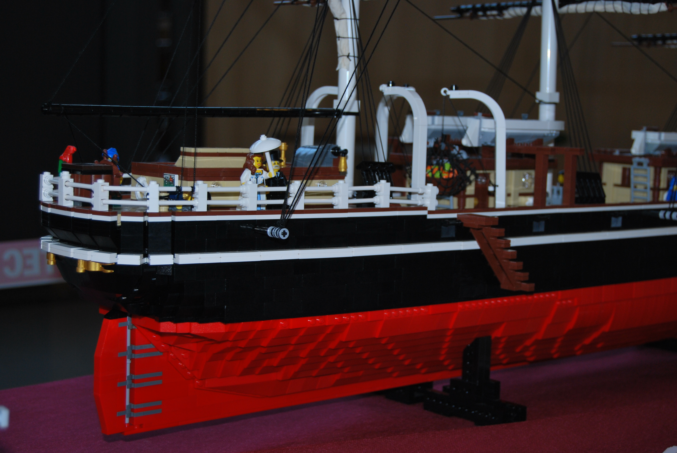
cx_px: 338
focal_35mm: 60
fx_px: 1130
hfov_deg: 33.4
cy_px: 226
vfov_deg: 22.7
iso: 200
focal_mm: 40
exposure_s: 1/60
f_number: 5
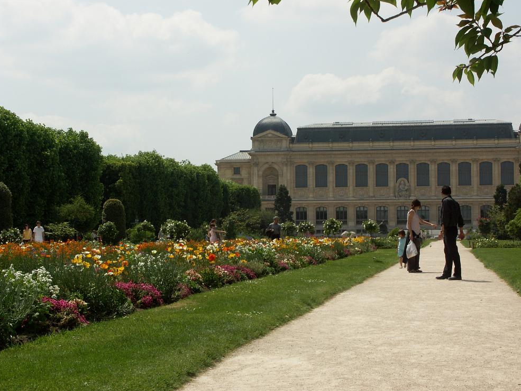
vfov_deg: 18.7
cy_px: 193
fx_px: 1189
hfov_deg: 24.7
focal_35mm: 79
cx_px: 267
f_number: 8
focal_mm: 19.37
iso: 64
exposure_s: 1/400
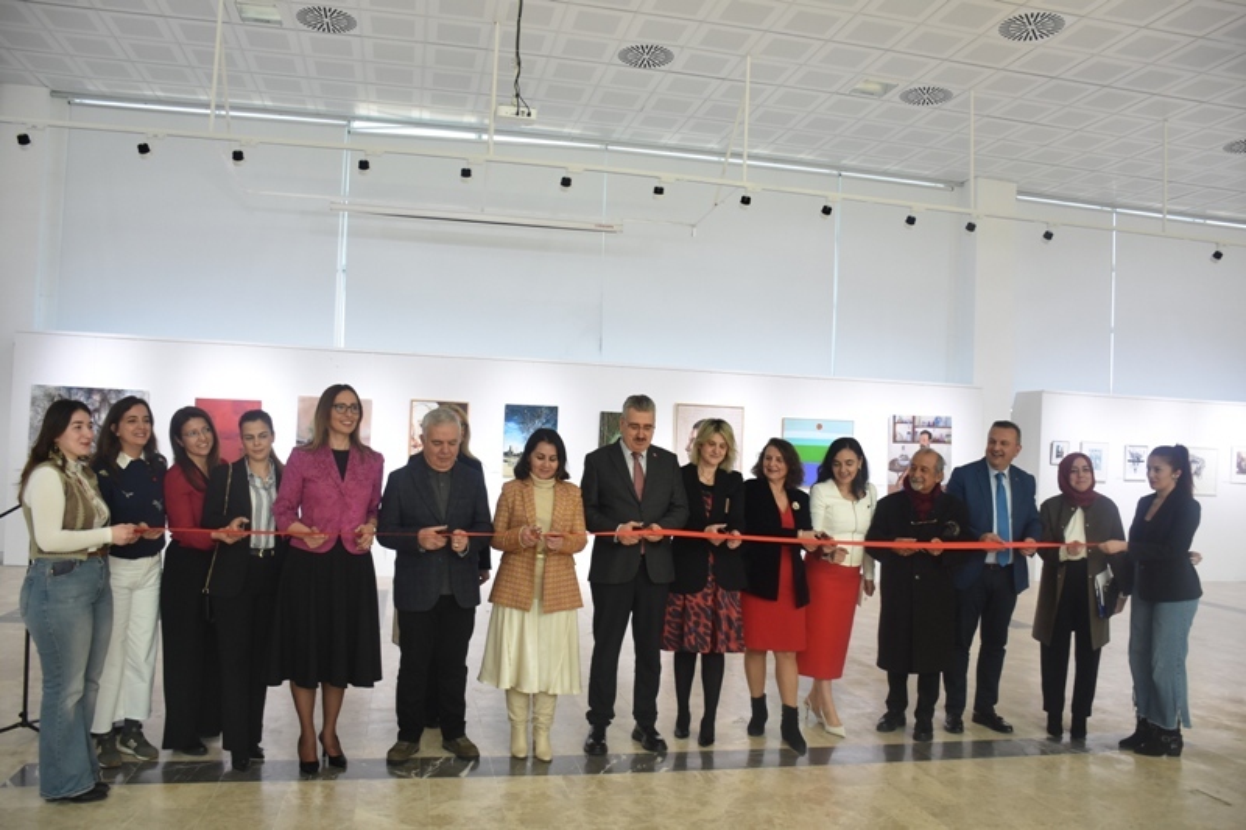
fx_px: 934
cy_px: 415
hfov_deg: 67.4
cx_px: 623
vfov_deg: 47.9
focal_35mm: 27
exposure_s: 1/160
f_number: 6.3
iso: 800
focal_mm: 18
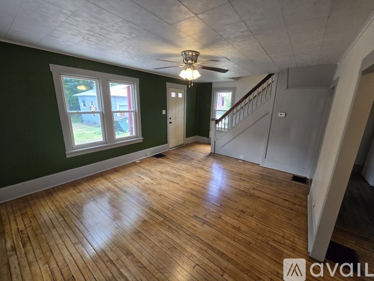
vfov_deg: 89.9
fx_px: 140
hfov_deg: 106.2
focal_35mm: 13
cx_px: 187
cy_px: 140
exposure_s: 1/60
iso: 200
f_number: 2.2
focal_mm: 2.2
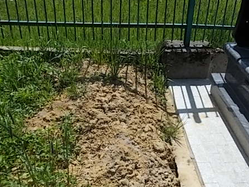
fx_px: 288
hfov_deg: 46.8
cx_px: 130
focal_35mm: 40
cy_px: 108
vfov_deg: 35.9
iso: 80
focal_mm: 4
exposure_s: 1/400
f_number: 5.4
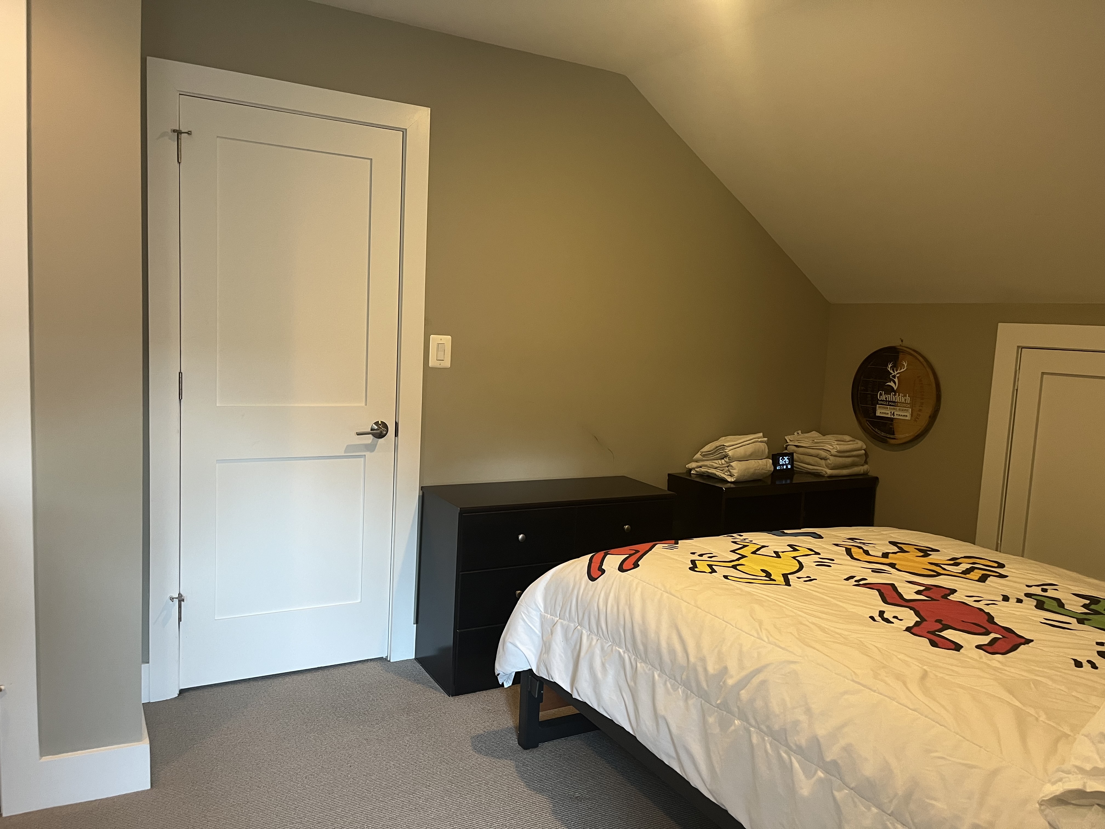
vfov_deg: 53.1
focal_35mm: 26
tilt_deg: -6.0
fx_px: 830
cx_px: 552
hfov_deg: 67.3
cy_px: 414
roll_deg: -2.8
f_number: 1.6
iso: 160
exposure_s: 1/60
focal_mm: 5.1
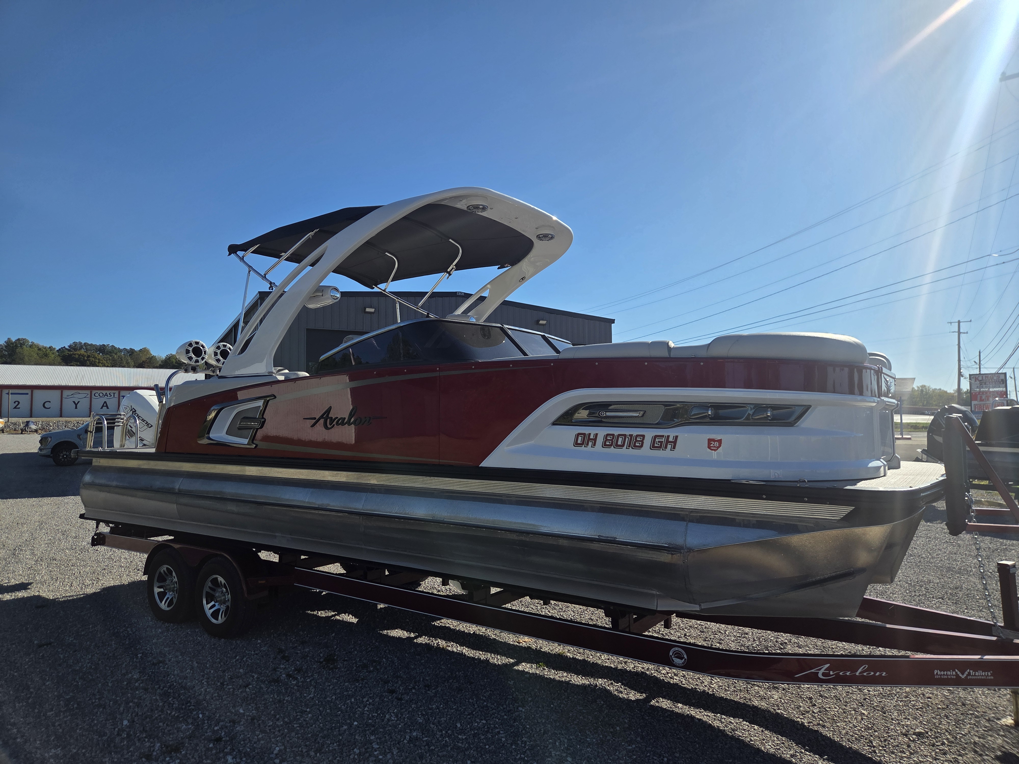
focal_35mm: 23
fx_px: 677
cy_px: 382
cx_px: 510
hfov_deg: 73.9
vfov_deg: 58.9
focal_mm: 5.4
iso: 80
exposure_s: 1/6618
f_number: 1.8
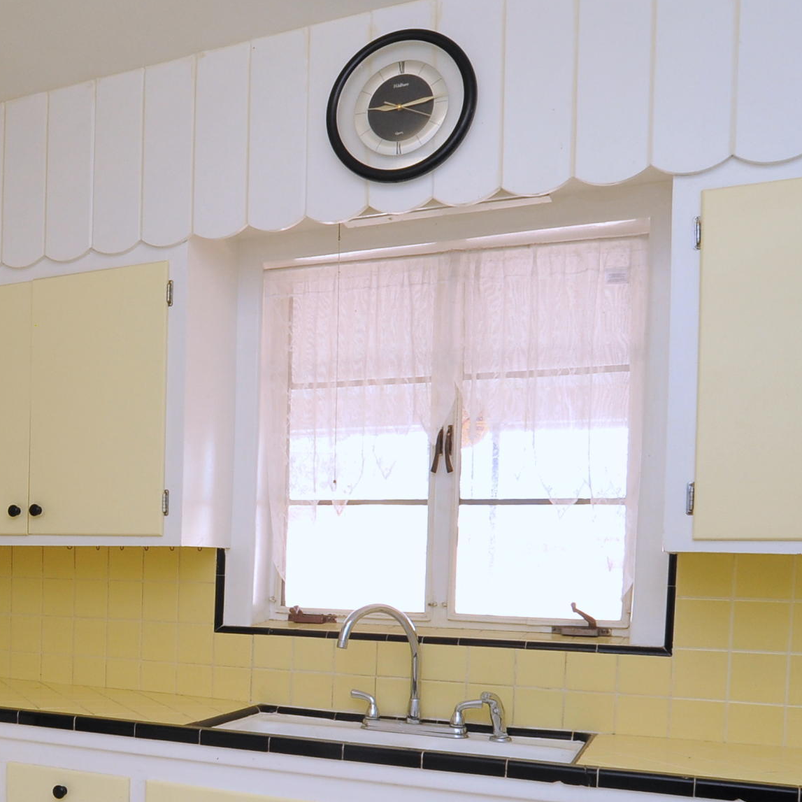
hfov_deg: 38.4
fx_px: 1048
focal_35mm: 40
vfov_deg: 40.6
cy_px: 610
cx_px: 54
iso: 1000
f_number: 13
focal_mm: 18
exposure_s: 1/30
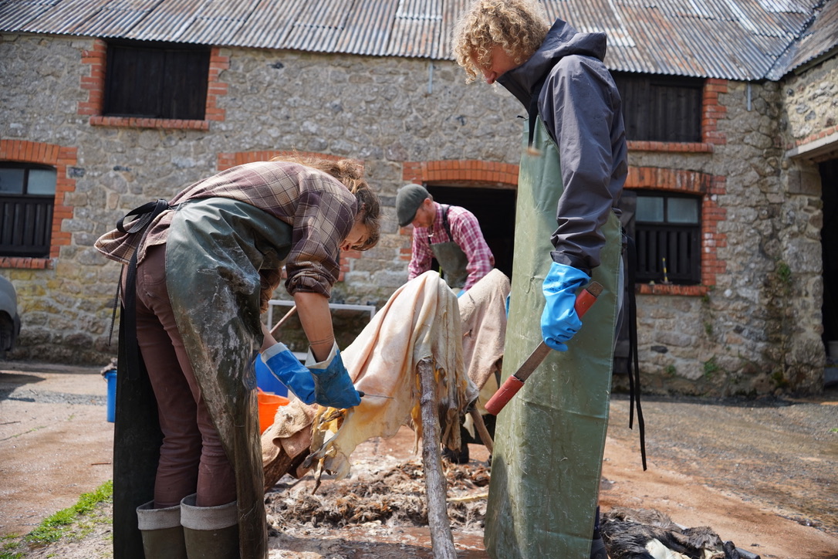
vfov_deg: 46.4
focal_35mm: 28
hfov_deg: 65.5
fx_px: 652
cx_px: 419
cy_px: 280
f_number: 4
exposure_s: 1/160
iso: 250
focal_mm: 28
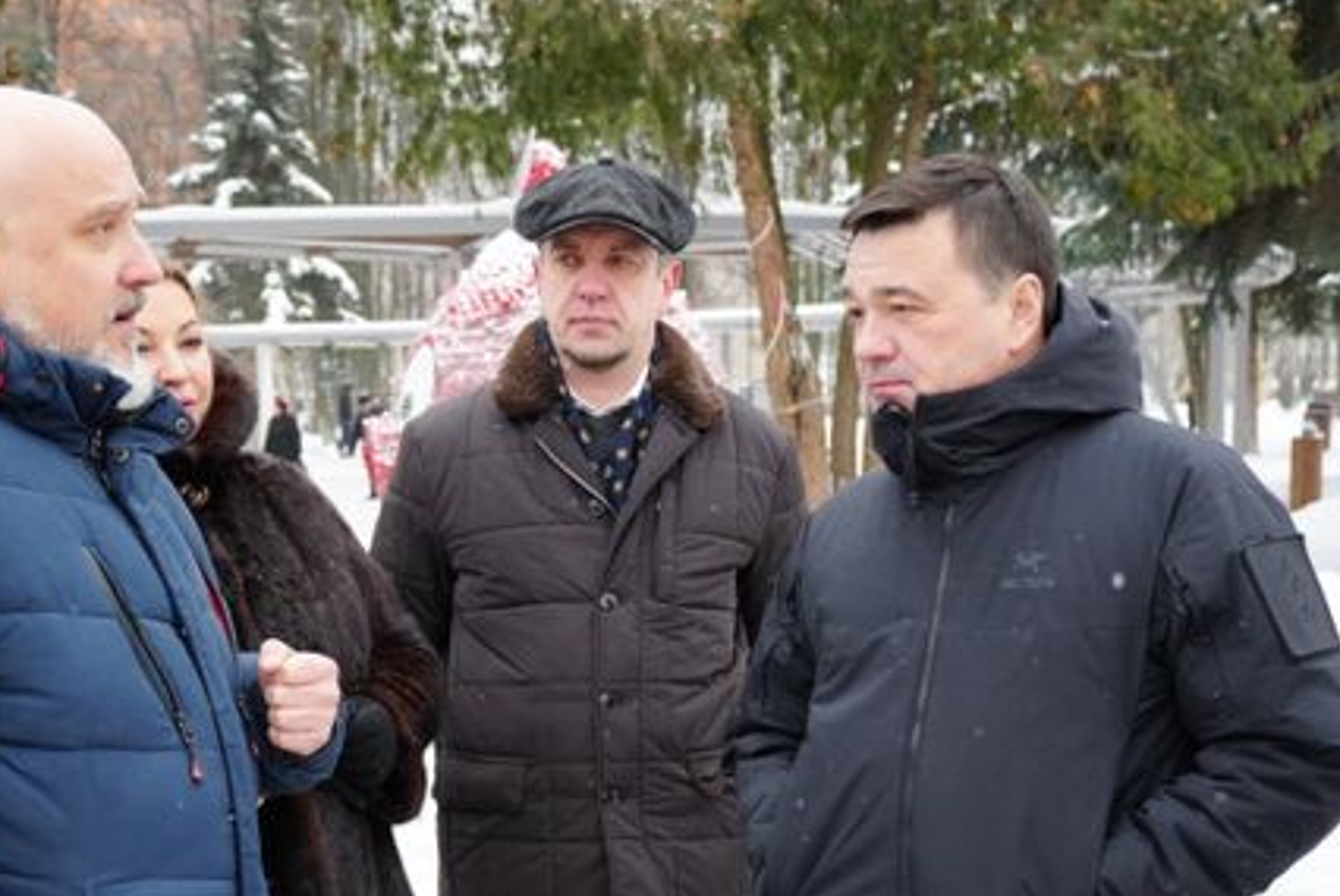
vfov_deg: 24.7
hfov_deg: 36.5
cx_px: 448
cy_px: 726
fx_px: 2012
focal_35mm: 54
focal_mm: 33
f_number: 4.5
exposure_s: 1/250
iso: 2000
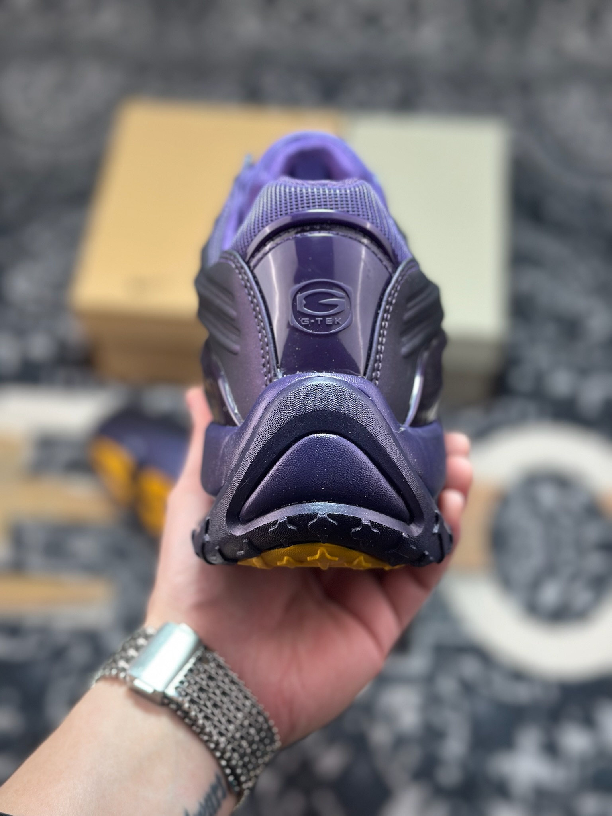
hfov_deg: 30.3
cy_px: 408
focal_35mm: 48
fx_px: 1131
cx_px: 306
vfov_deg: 39.7
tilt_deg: -56.7
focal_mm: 6.86
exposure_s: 1/358
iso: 80
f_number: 1.78
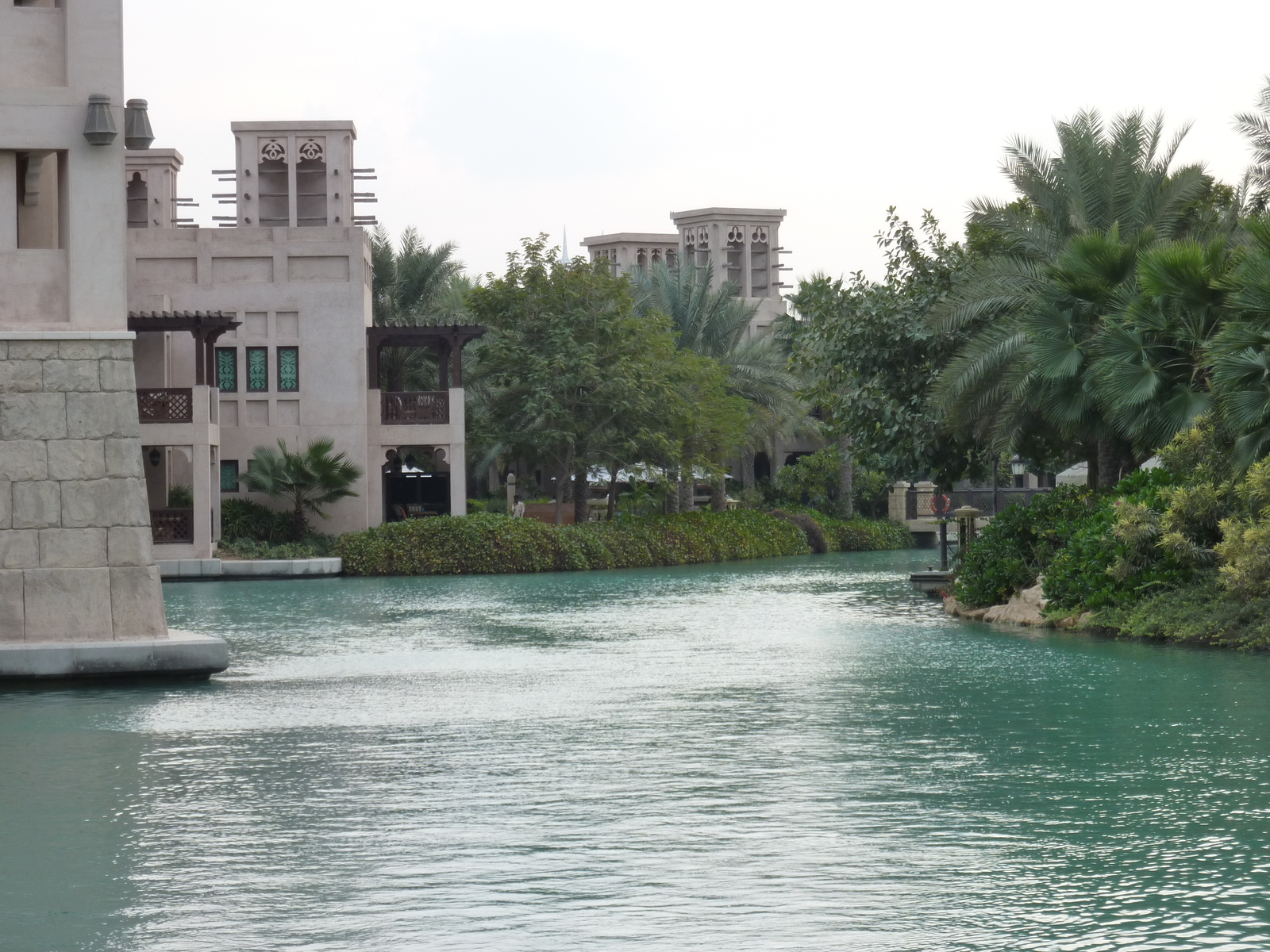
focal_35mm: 104
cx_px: 635
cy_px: 476
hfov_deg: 18.9
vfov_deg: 14.2
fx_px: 3816
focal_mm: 17
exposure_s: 1/80
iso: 125
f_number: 4.3
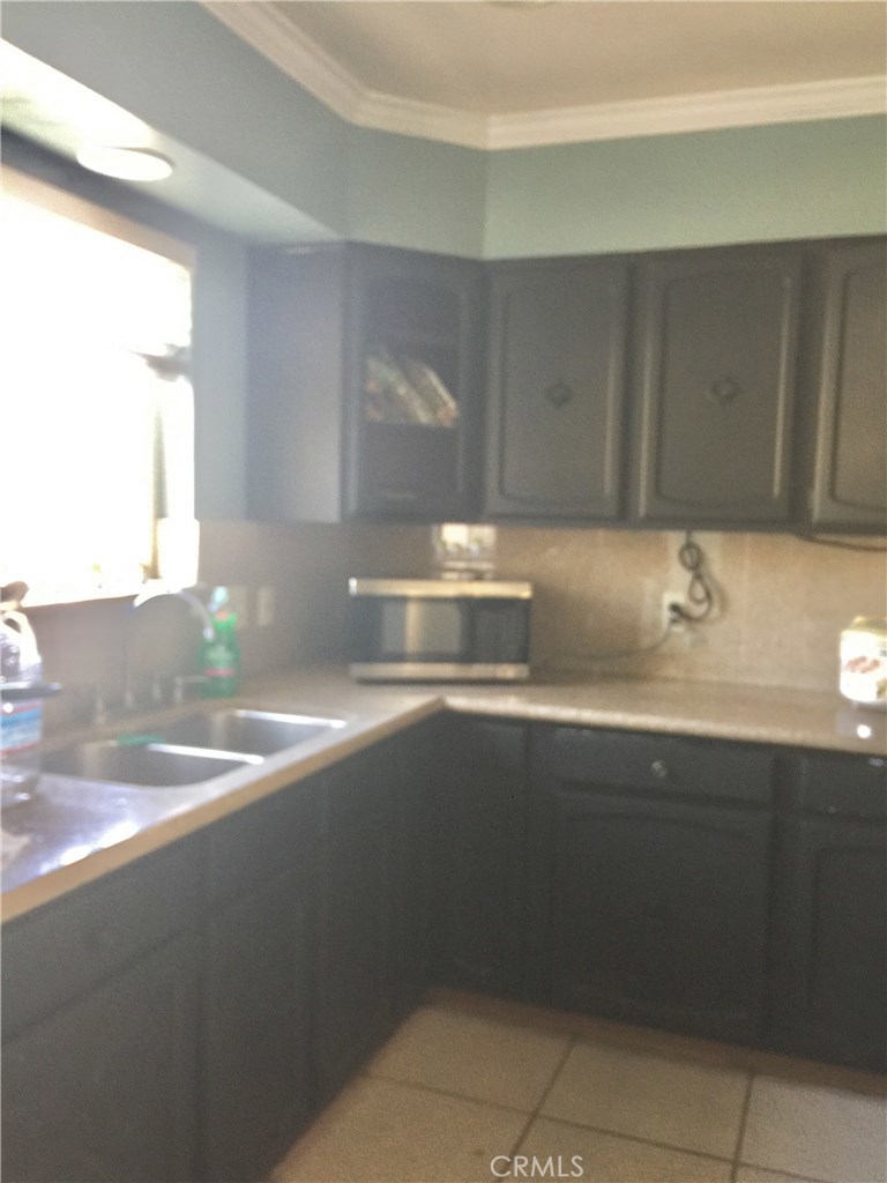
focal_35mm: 29
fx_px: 991
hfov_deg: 48.2
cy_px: 592
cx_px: 444
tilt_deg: -3.1
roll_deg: -1.8
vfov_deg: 61.7
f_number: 2.2
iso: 80
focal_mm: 4.15
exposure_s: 1/15
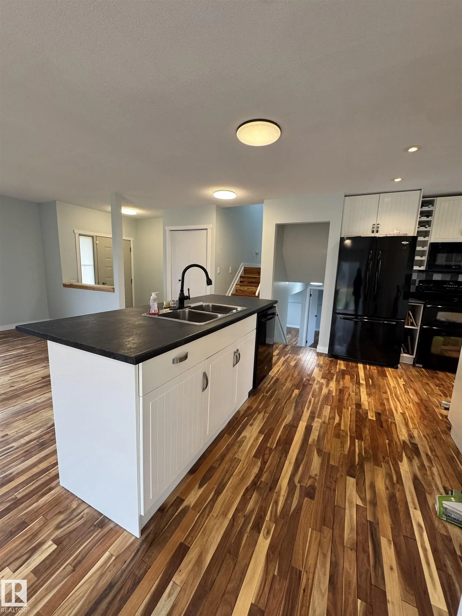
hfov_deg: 85.7
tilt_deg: -6.0
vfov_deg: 102.1
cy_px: 308
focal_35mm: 14
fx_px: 249
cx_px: 231
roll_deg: -1.8
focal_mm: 2.22
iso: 160
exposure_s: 1/60
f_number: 2.2
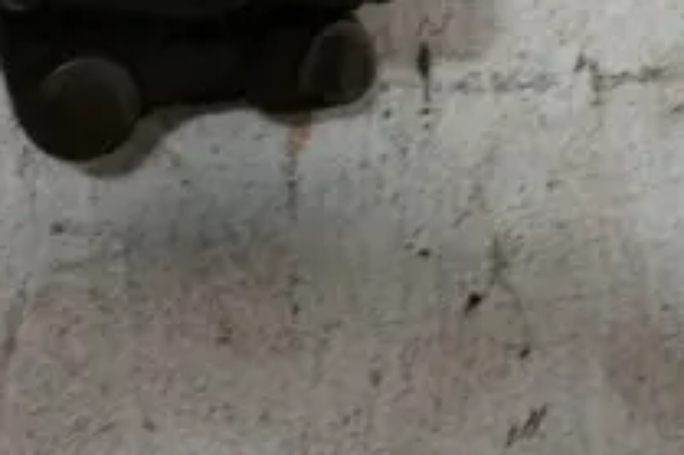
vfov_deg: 16.4
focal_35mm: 79
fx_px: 1500
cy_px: -121
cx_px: 193
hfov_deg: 25.5
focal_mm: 5.5
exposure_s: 1/30
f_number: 2.8
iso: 100
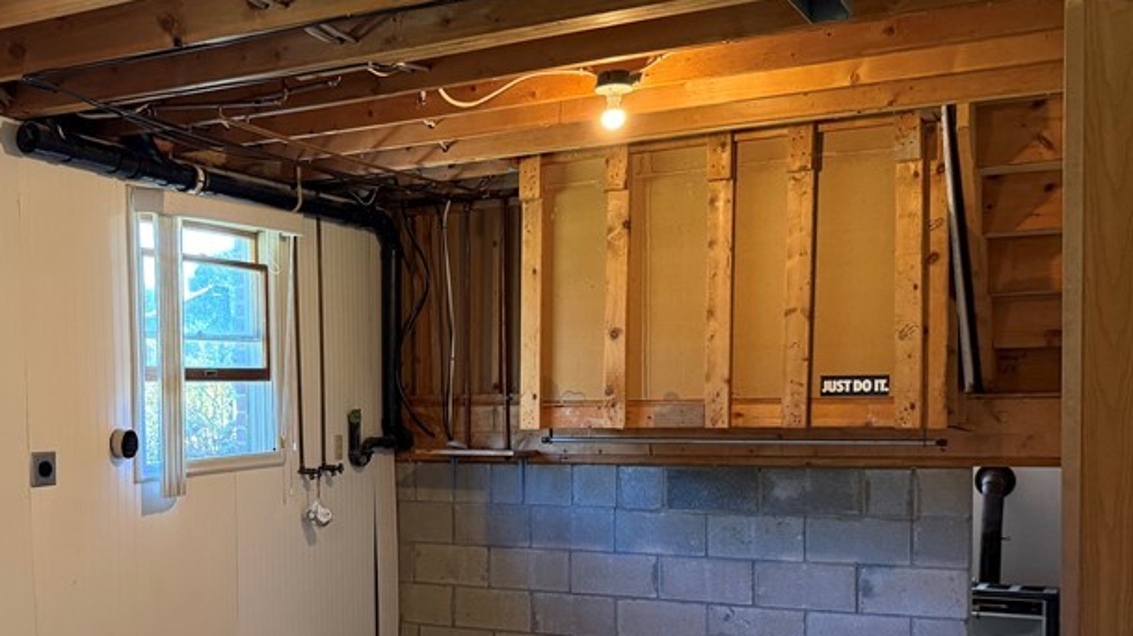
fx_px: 1321
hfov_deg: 44.9
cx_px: 285
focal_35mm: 44
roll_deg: +1.8
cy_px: 470
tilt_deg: -4.3
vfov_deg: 26.7
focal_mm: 6.76
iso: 400
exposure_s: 1/60
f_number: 1.78
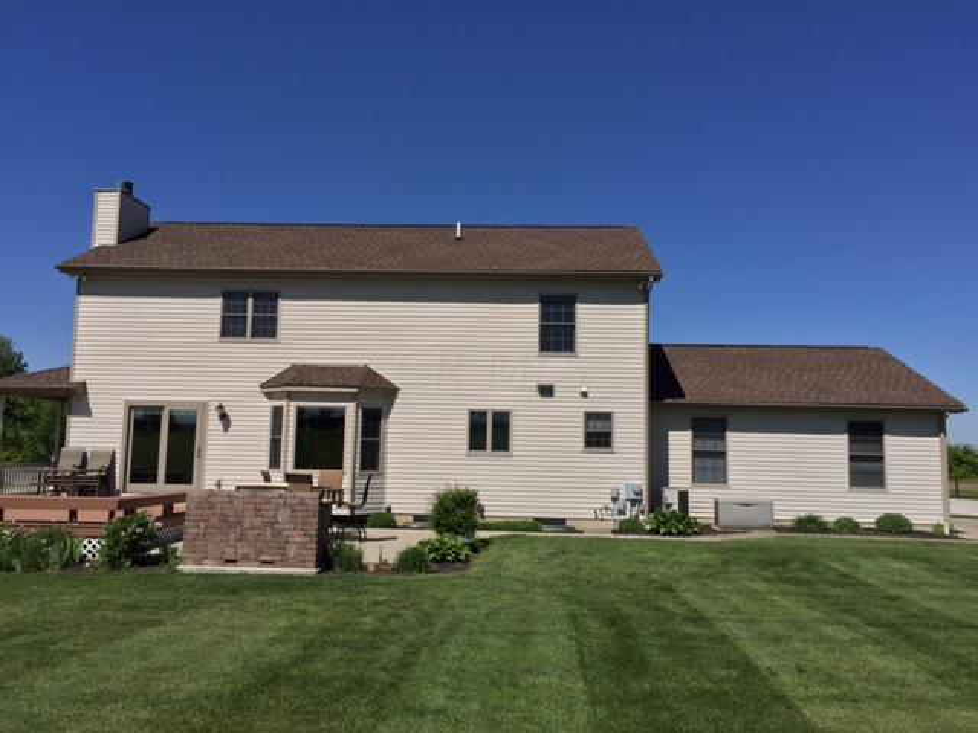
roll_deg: -1.3
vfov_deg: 48.2
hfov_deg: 61.7
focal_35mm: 29
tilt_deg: +6.0
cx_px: 489
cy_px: 366
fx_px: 819
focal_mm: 4.15
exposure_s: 1/3968
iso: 32
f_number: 2.2
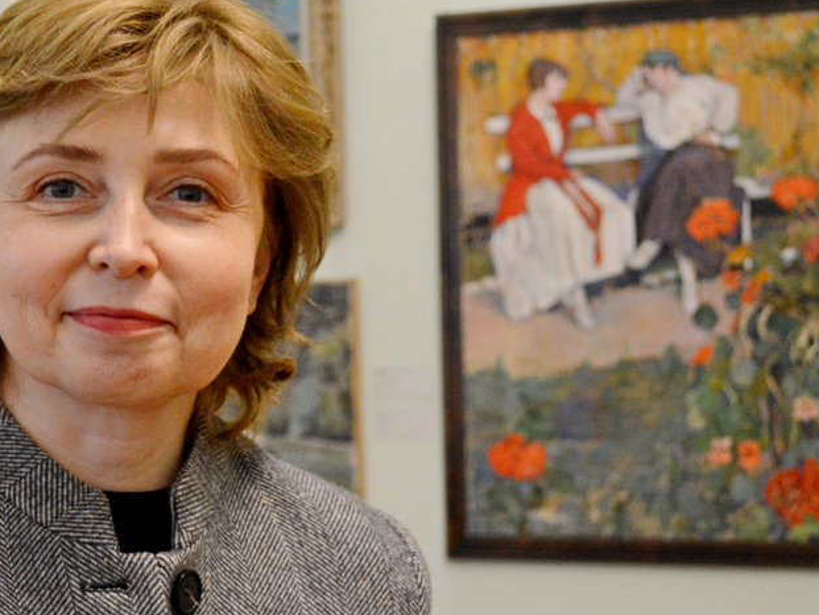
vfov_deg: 15.6
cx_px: 177
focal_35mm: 95
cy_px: 261
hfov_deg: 20.4
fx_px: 2248
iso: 1400
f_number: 4.8
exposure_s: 1/50
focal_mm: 32
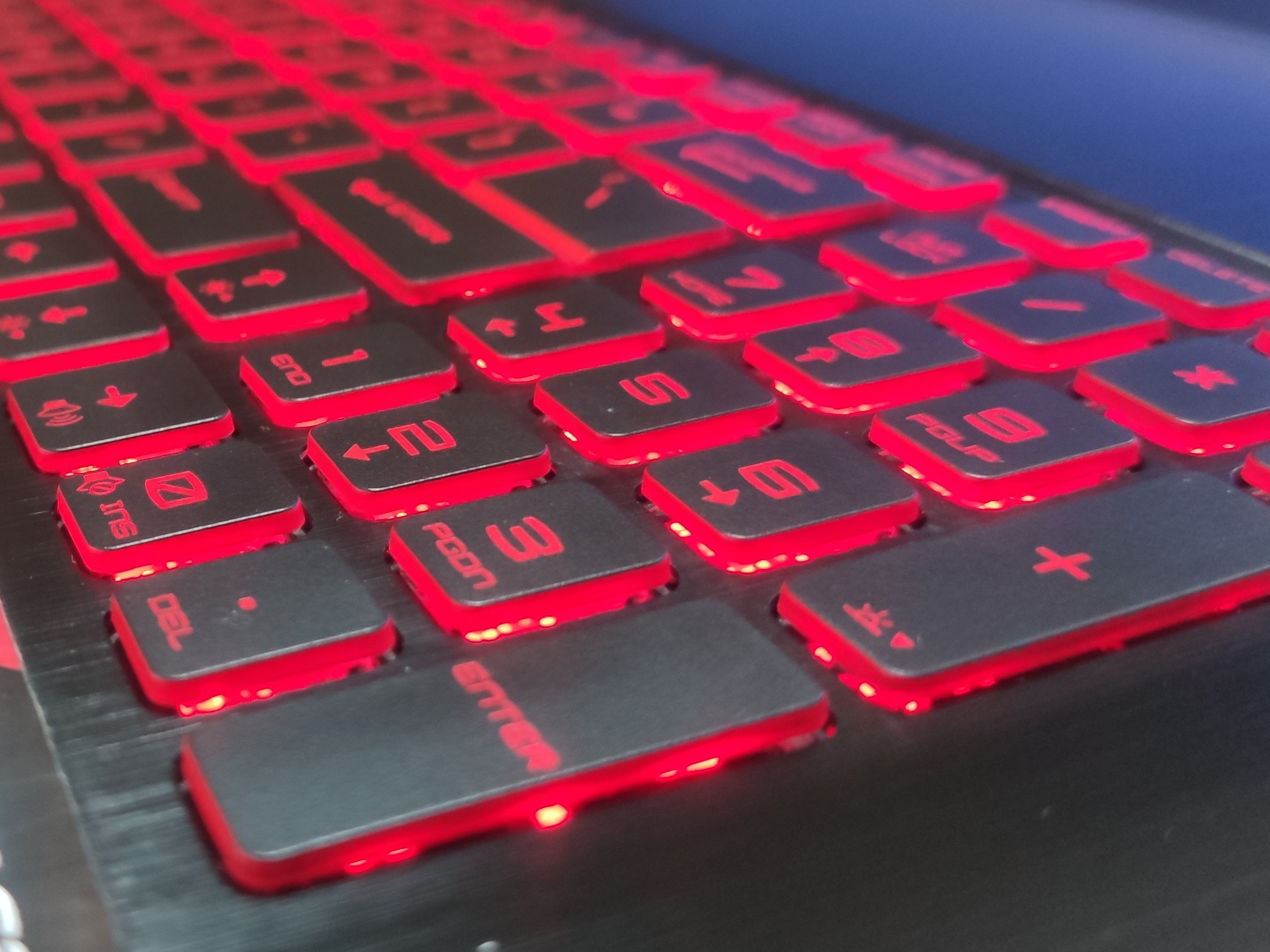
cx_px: 314
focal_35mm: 41
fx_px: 1504
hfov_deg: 44.2
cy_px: 431
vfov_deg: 35.1
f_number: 1.75
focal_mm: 4.75
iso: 2283
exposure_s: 1/50
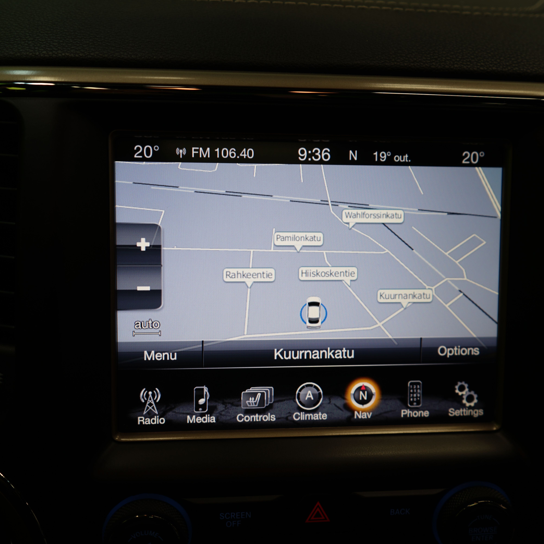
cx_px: 290
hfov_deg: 44.9
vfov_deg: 44.9
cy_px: 272
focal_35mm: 37
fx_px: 658
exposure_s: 1/30
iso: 50
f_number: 3.5
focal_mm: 29
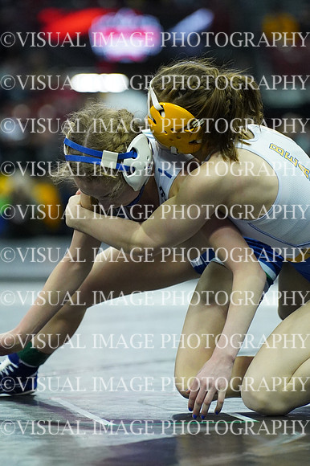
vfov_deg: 9.2
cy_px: 233
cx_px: 155
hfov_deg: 6.1
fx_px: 2909
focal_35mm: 225
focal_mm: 150
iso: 6400
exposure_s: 1/1250
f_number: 2.8
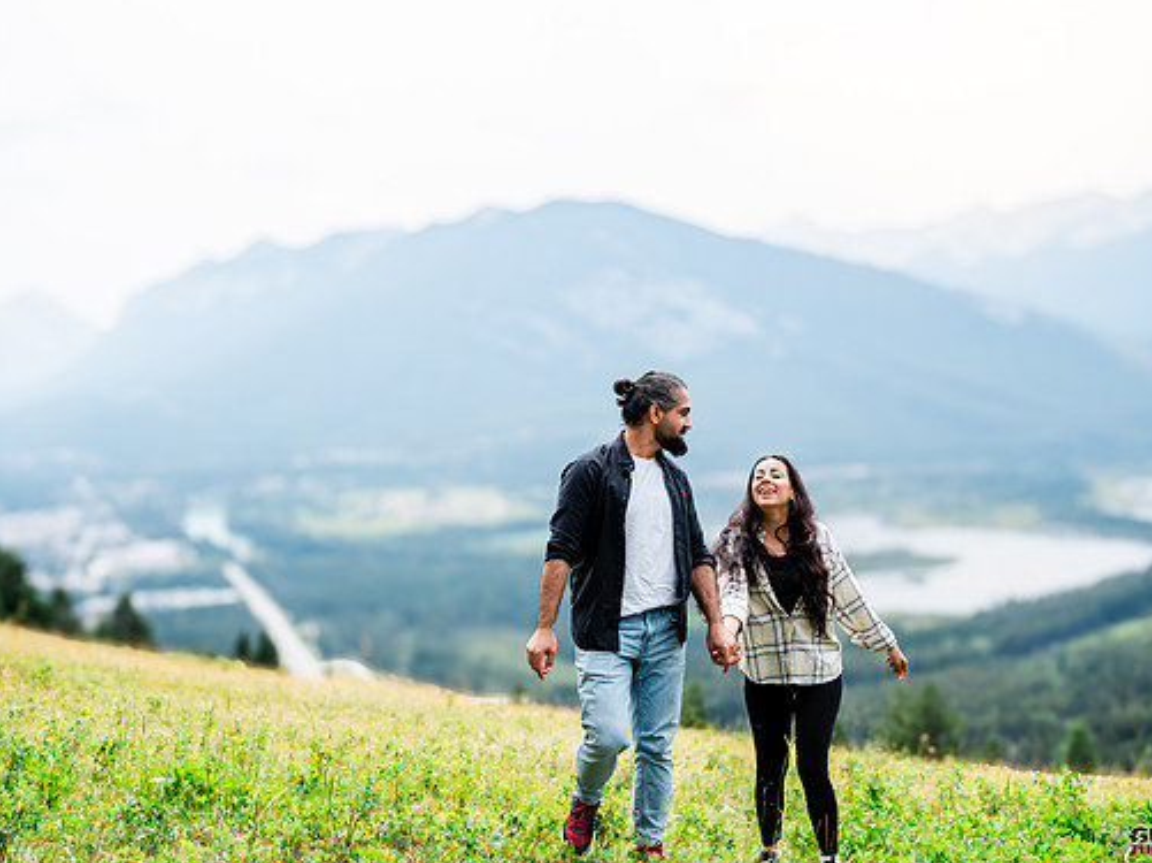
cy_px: 432
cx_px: 586
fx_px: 1297
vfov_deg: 36.8
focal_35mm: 39
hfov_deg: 47.9
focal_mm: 35
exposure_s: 1/8000
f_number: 2
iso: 200
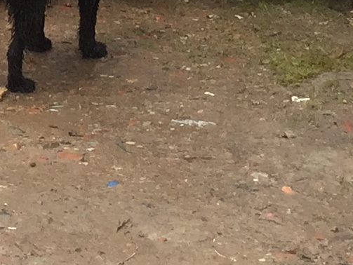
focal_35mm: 188
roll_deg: -3.8
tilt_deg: -5.2
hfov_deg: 10.4
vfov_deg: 7.2
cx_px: -34
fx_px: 1919
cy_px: -480
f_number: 2.2
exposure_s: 1/2639
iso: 32
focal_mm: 4.15
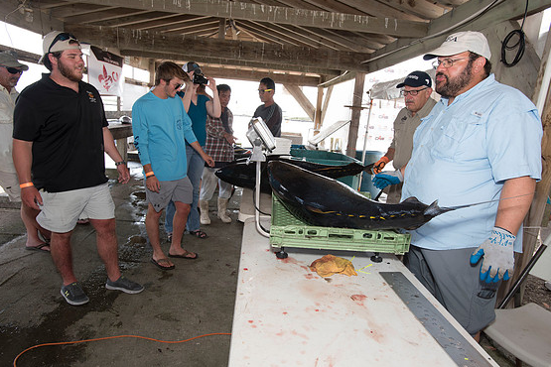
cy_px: 188
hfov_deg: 76.1
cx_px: 276
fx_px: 352
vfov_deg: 55.1
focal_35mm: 23
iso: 250
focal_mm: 22
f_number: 5.6
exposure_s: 1/160
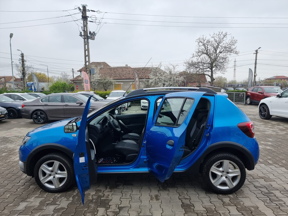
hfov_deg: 71.6
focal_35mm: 24
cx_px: 144
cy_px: 108
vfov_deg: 56.8
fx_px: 200
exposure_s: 1/151
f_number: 1.8
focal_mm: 6.7
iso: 50
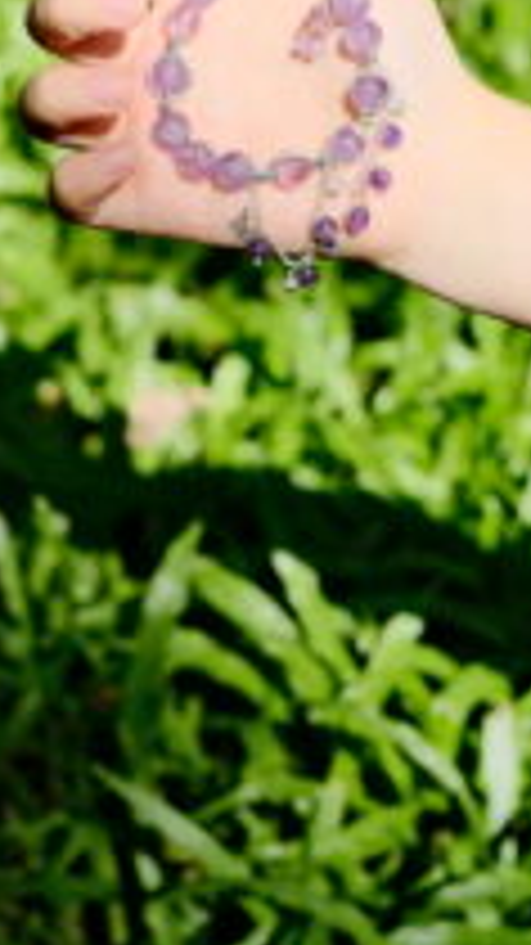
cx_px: 198
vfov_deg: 17.7
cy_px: 68
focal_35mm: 119
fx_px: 2981
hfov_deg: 10.2
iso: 250
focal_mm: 35
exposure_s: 1/1000
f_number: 3.2
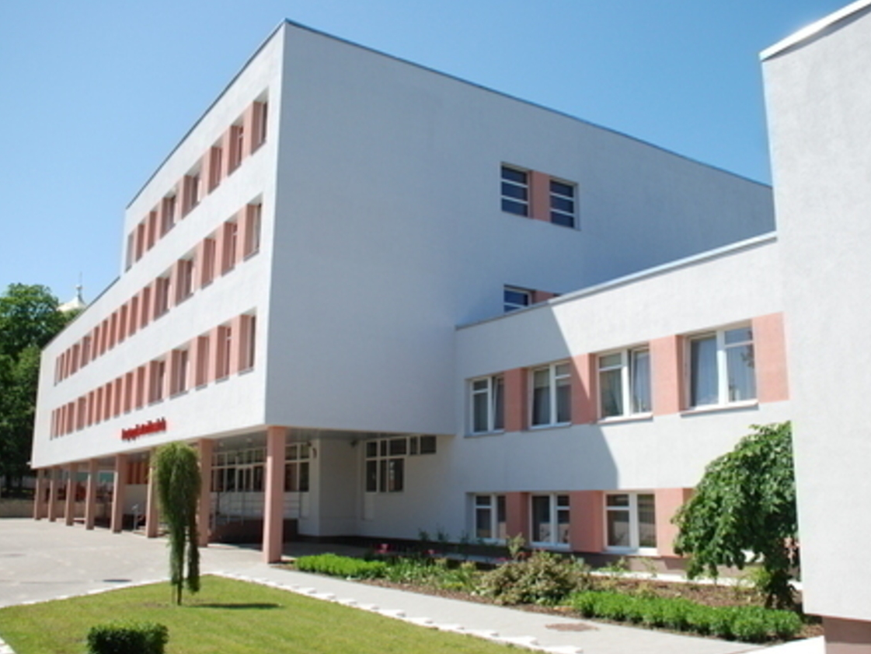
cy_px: 326
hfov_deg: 55.3
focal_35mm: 33
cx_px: 456
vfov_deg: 43.0
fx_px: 830
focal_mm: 20
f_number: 4.8
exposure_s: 1/1000
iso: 250
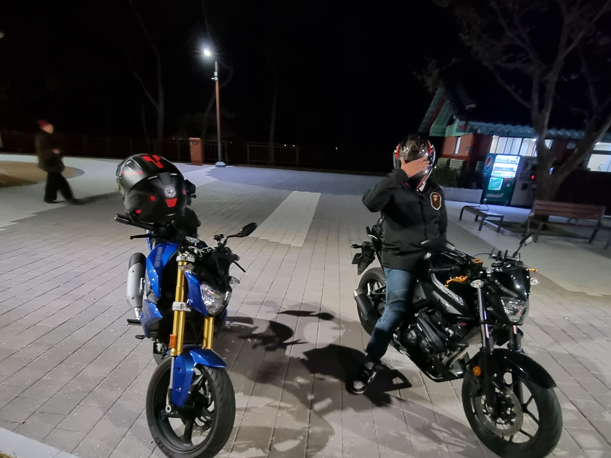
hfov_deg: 84.7
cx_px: 310
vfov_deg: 66.6
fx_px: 335
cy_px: 310
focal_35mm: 19
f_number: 2.2
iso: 800
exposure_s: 1/24
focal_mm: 2.2
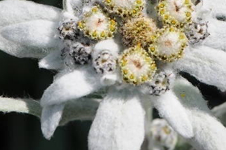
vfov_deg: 3.2
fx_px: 2693
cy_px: 17
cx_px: 107
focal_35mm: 429
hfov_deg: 4.8
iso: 200
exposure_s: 1/400
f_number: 10
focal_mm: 105
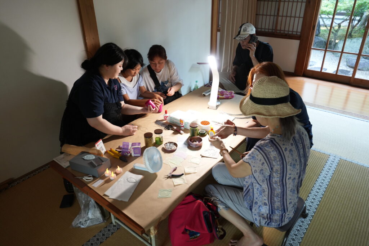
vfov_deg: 51.3
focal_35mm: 25
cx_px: 184
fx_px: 256
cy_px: 123
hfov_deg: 71.5
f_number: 2.8
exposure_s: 1/125
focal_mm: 25
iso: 1600
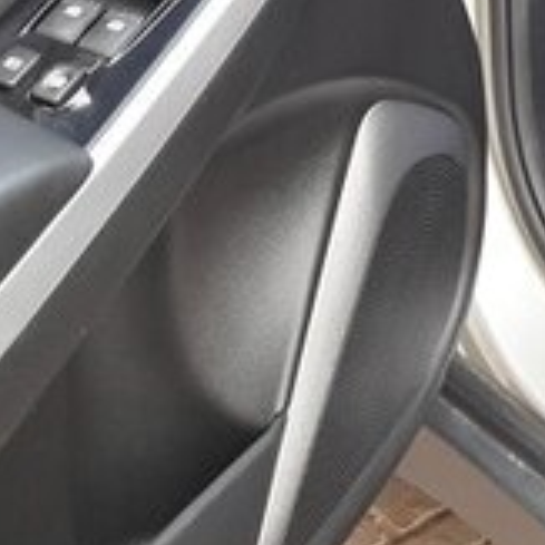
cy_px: -192
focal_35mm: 100
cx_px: 769
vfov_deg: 16.3
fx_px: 1781
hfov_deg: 16.2
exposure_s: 1/33
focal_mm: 3.7
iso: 100
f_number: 1.9
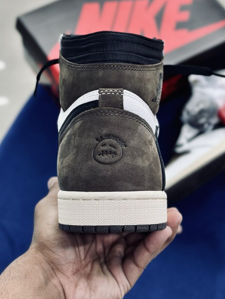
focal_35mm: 49
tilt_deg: -56.9
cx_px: 112
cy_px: 147
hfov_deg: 29.7
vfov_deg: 38.9
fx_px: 424
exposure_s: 1/100
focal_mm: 6.86
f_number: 1.78
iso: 100
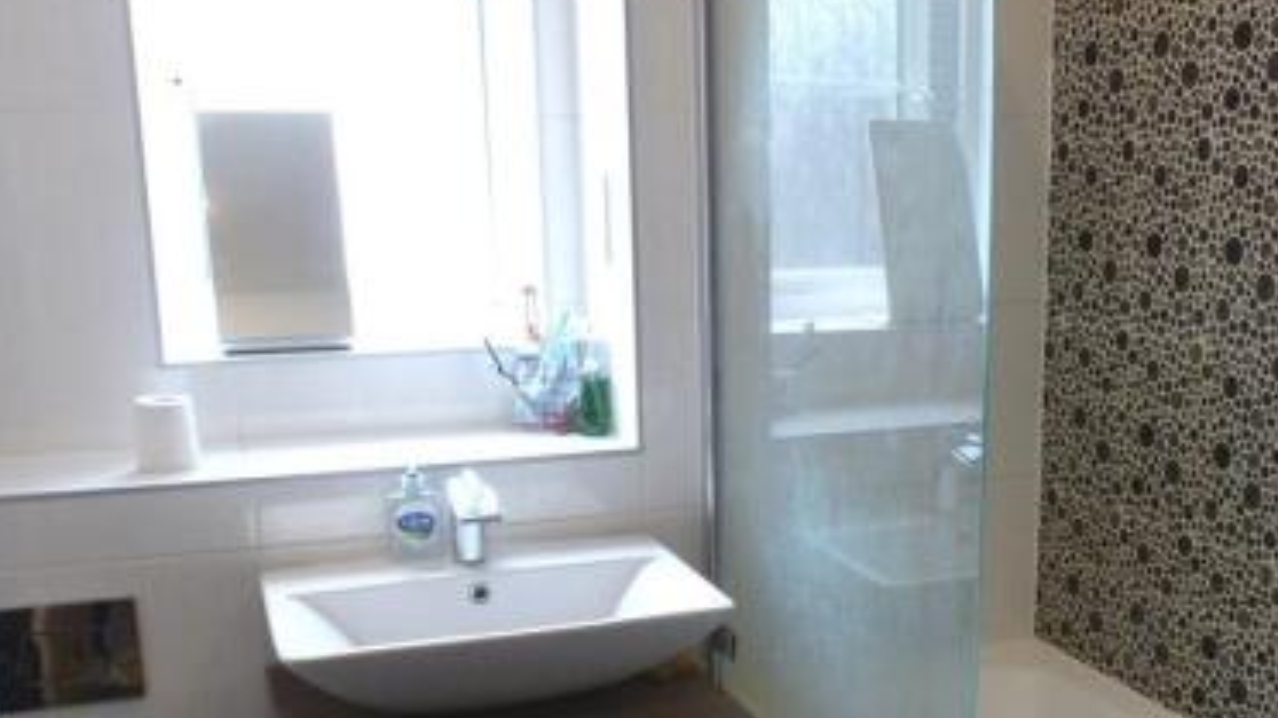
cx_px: 854
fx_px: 1389
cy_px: 534
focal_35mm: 41
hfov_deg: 48.6
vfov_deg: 28.6
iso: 400
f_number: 3.3
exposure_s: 1/60
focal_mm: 4.3
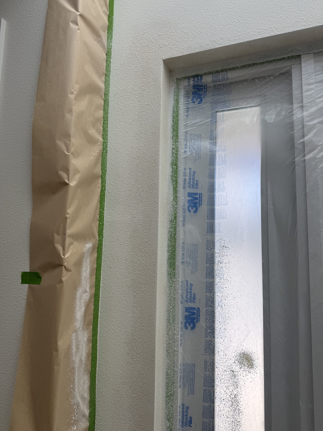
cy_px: 216
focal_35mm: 24
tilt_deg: +6.8
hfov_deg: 56.8
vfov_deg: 71.6
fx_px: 299
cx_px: 162
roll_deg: -0.8
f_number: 1.78
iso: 80
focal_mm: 6.76
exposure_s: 1/853
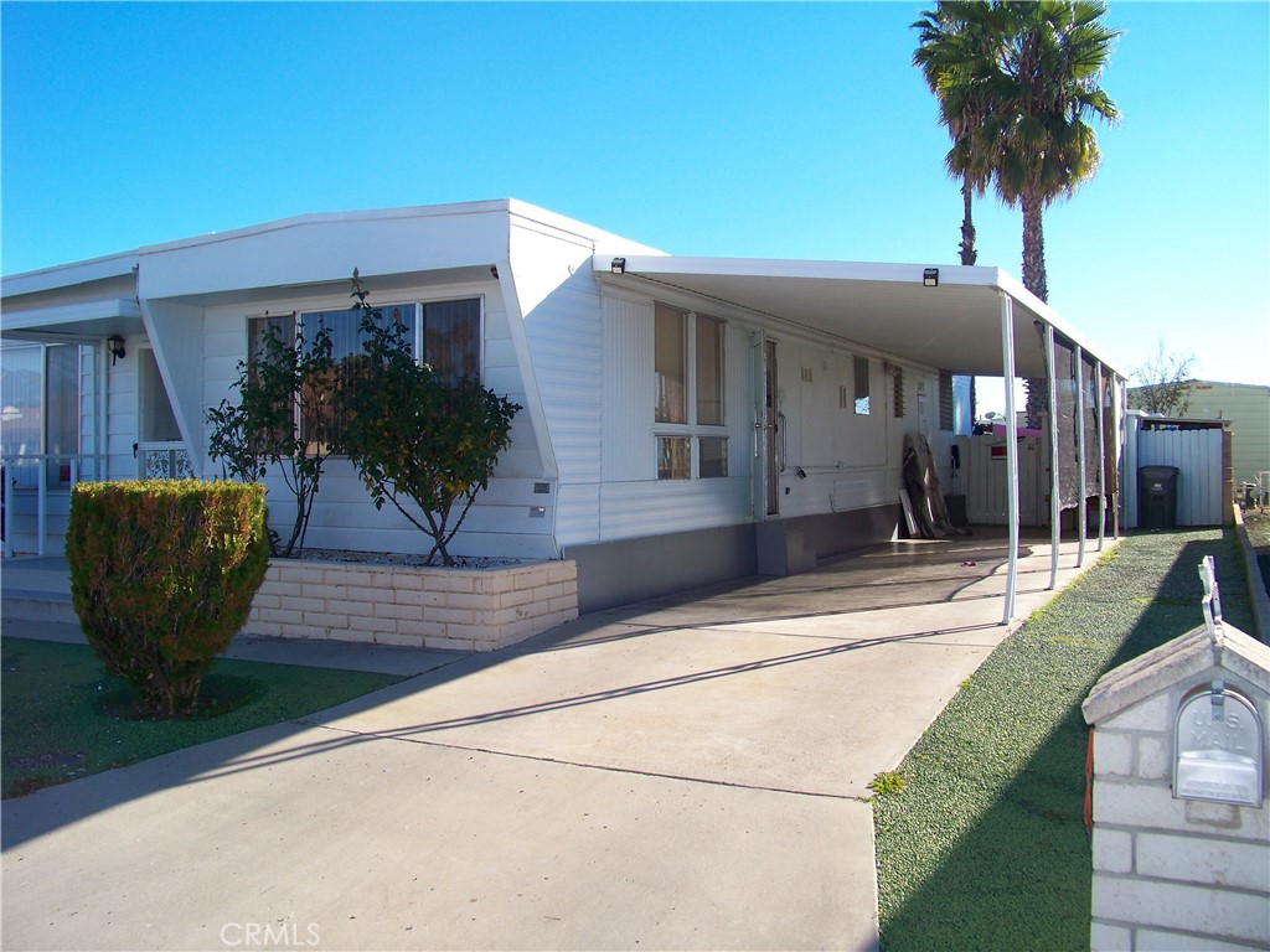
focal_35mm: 33
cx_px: 635
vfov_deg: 42.9
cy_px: 476
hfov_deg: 55.4
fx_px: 1211
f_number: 3.6
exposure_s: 1/400
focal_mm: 5.85
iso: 64
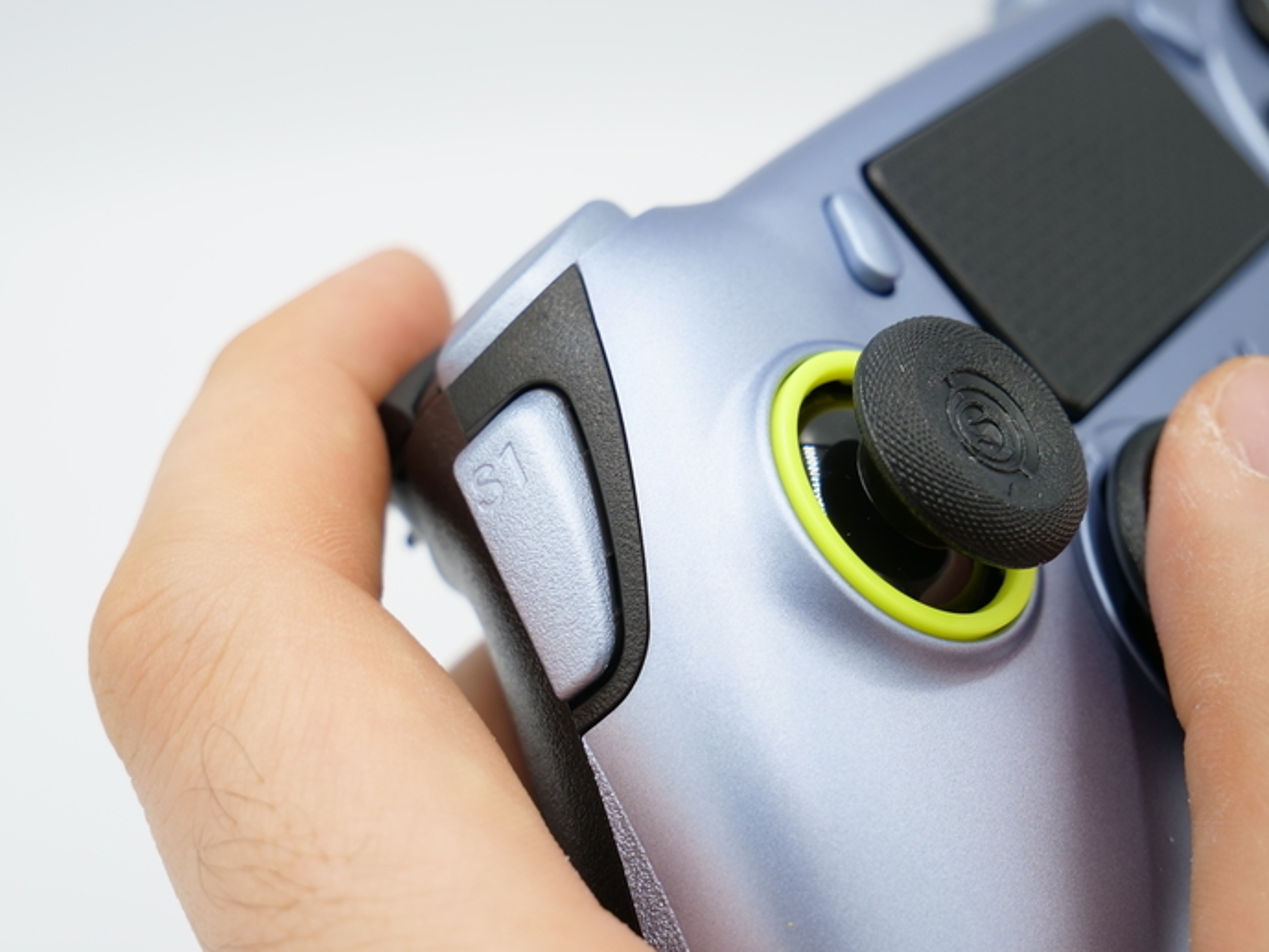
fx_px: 2383
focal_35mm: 65
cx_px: 558
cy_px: 525
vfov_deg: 22.6
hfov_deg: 29.8
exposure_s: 1/80
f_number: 4.7
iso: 200
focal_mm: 28
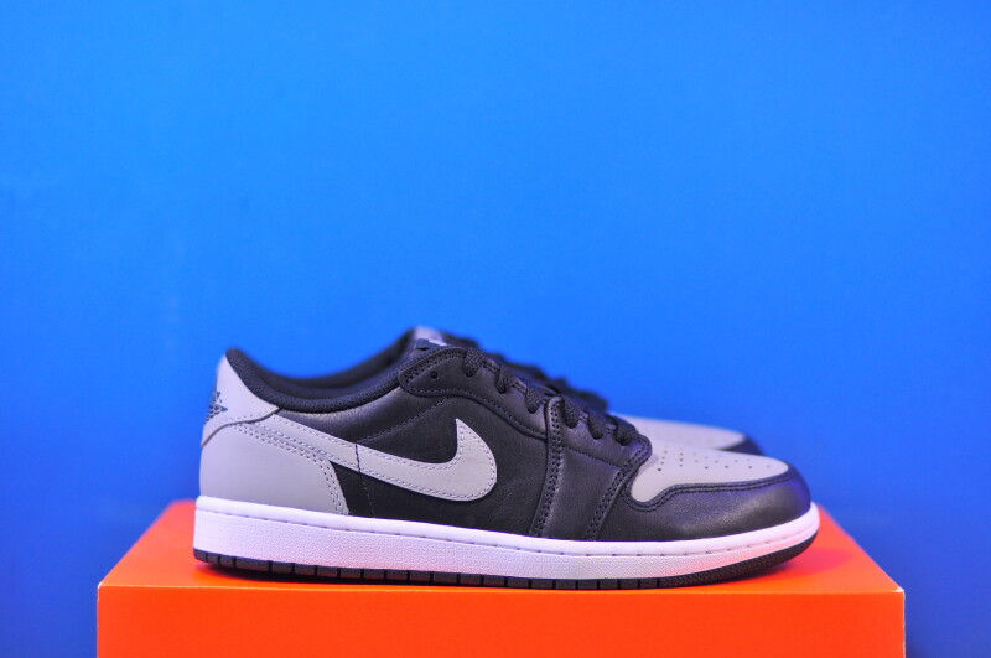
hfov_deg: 27.0
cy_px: 329
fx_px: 2062
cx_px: 496
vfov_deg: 18.1
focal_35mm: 75
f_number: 2
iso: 250
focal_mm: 50
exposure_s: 1/320
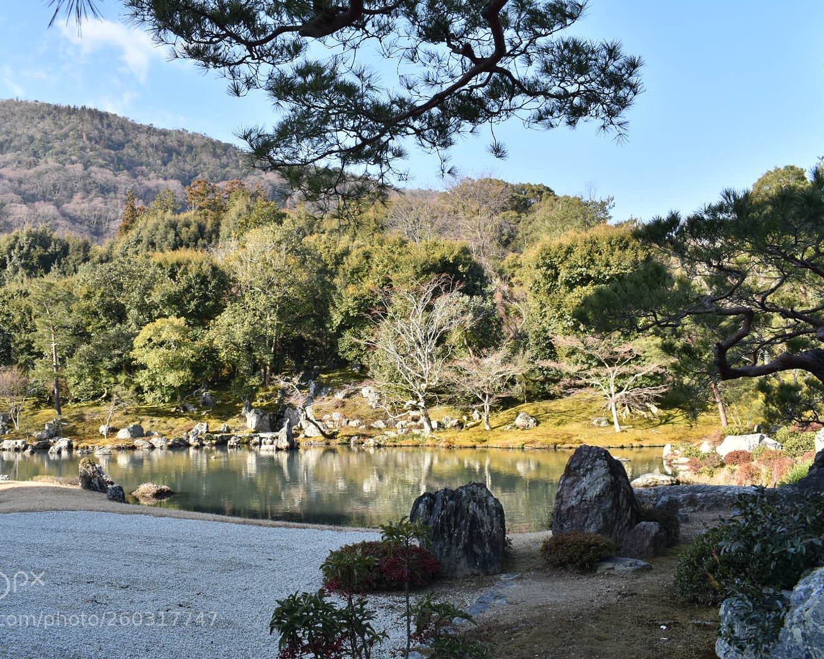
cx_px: 392
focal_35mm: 31
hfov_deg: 57.2
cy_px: 332
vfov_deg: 47.1
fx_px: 756
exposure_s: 1/250
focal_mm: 18
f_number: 8
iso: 200
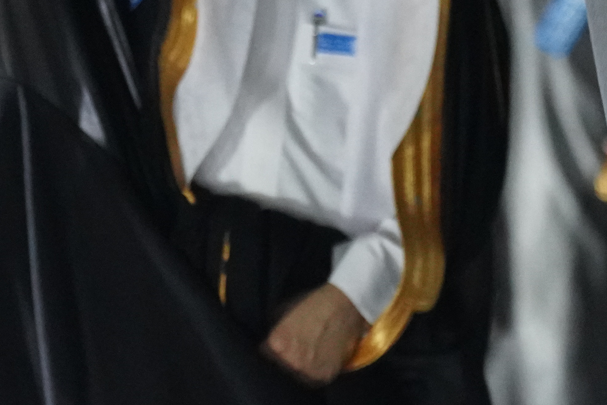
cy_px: 91
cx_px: 304
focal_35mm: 604
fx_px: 10183
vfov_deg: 2.3
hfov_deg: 3.4
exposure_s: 1/125
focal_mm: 125
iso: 4000
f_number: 2.8
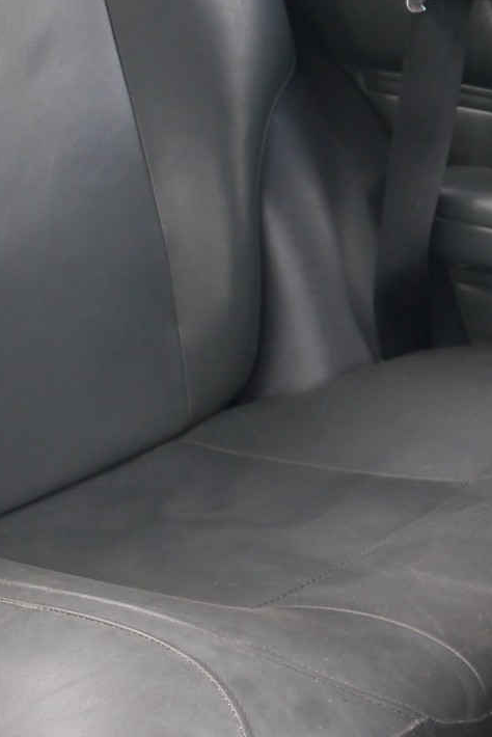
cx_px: -121
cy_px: 604
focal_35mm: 103
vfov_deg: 19.6
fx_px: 2109
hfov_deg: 12.9
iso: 800
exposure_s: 1/20
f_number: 4.4
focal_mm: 22
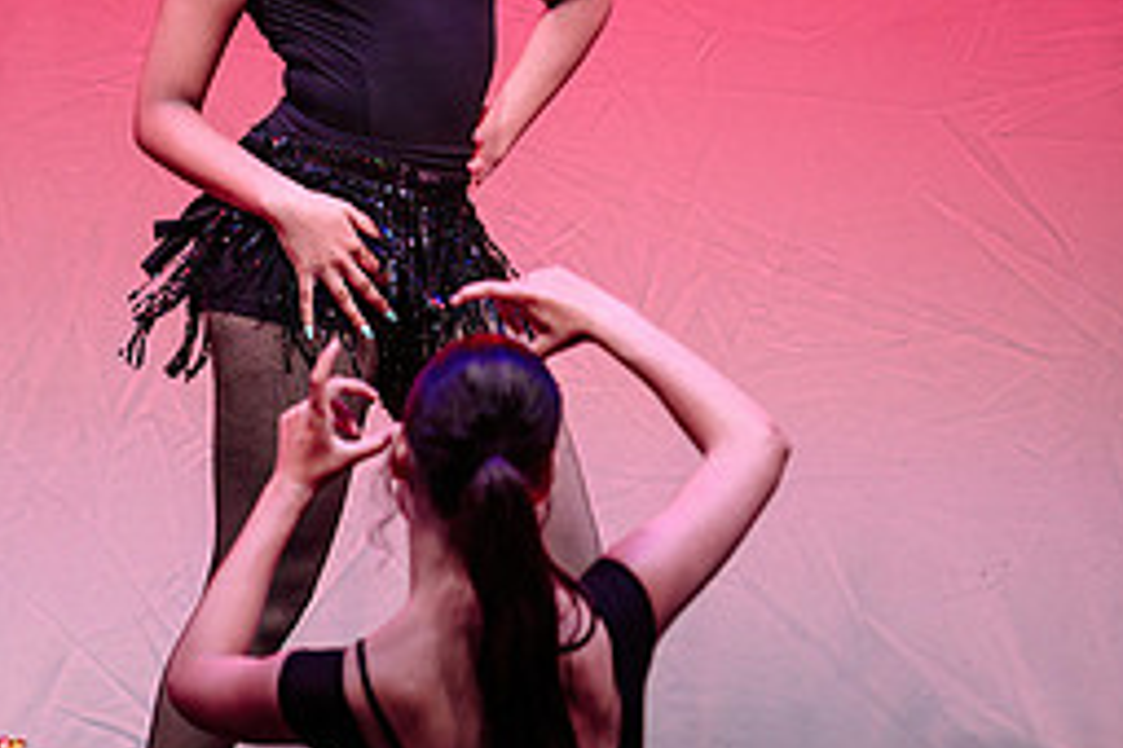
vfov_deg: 2.3
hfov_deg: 3.4
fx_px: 18684
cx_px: 377
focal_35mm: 599
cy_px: 282
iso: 1250
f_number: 2.8
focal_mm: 200
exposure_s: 1/500
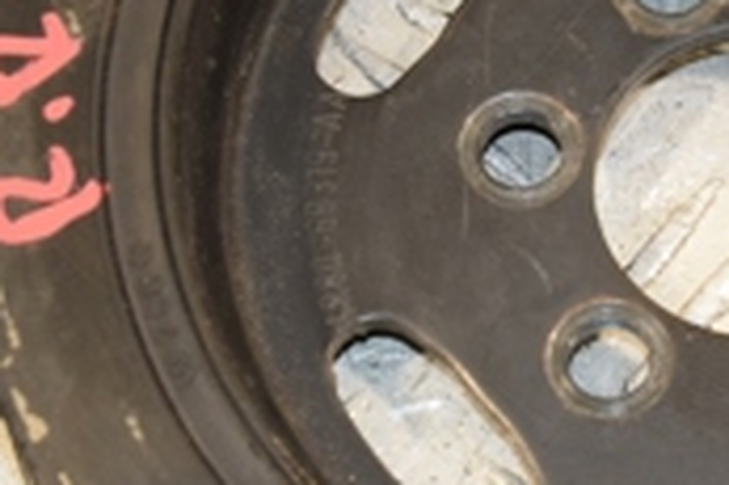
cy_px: 156
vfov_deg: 5.2
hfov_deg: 7.7
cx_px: 548
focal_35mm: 266
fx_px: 5381
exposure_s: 1/200
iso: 800
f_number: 6.3
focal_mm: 48
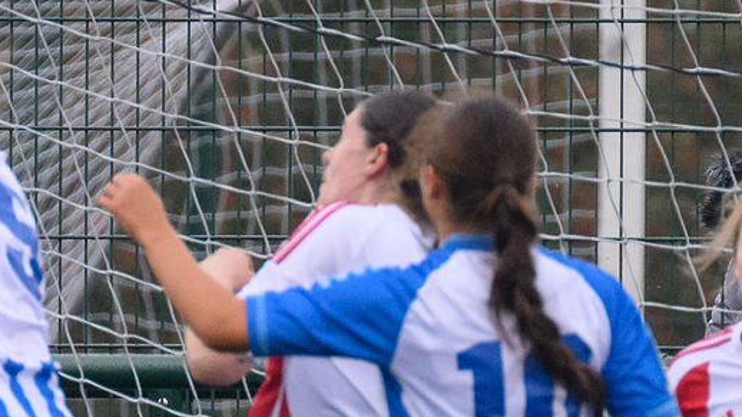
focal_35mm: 3007
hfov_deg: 0.7
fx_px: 59144
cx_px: 512
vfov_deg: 0.4
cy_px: 440
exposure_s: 1/1250
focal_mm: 400
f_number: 5.6
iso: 1250
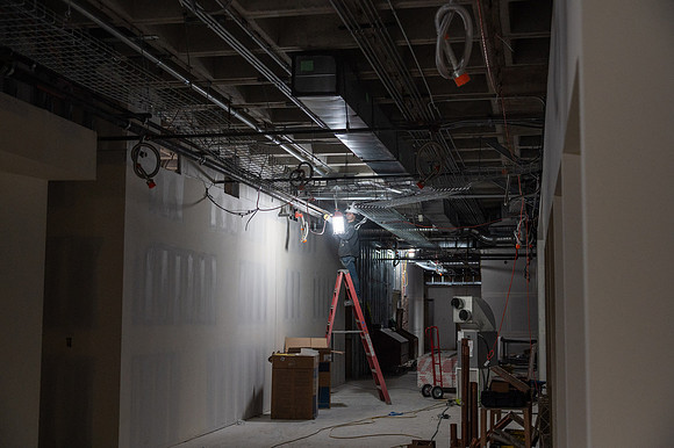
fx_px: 861
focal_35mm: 46
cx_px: 337
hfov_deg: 42.8
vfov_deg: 29.2
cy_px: 224
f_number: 4
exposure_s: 1/400
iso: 2500
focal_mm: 46
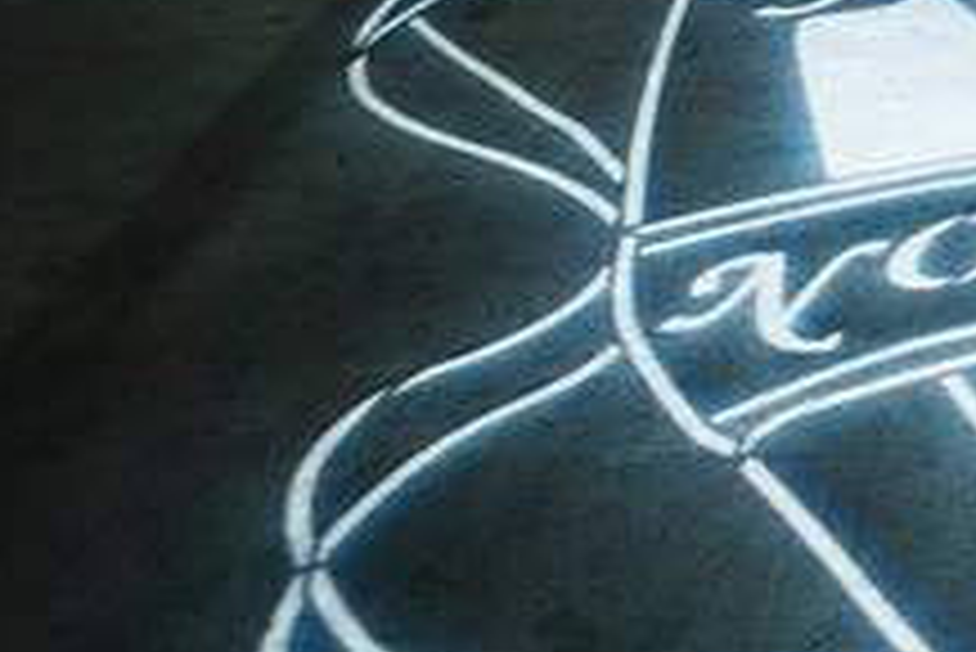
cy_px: 297
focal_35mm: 64
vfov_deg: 21.3
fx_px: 1736
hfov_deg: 26.4
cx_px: 1282
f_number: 2.8
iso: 1600
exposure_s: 1/125
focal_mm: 24
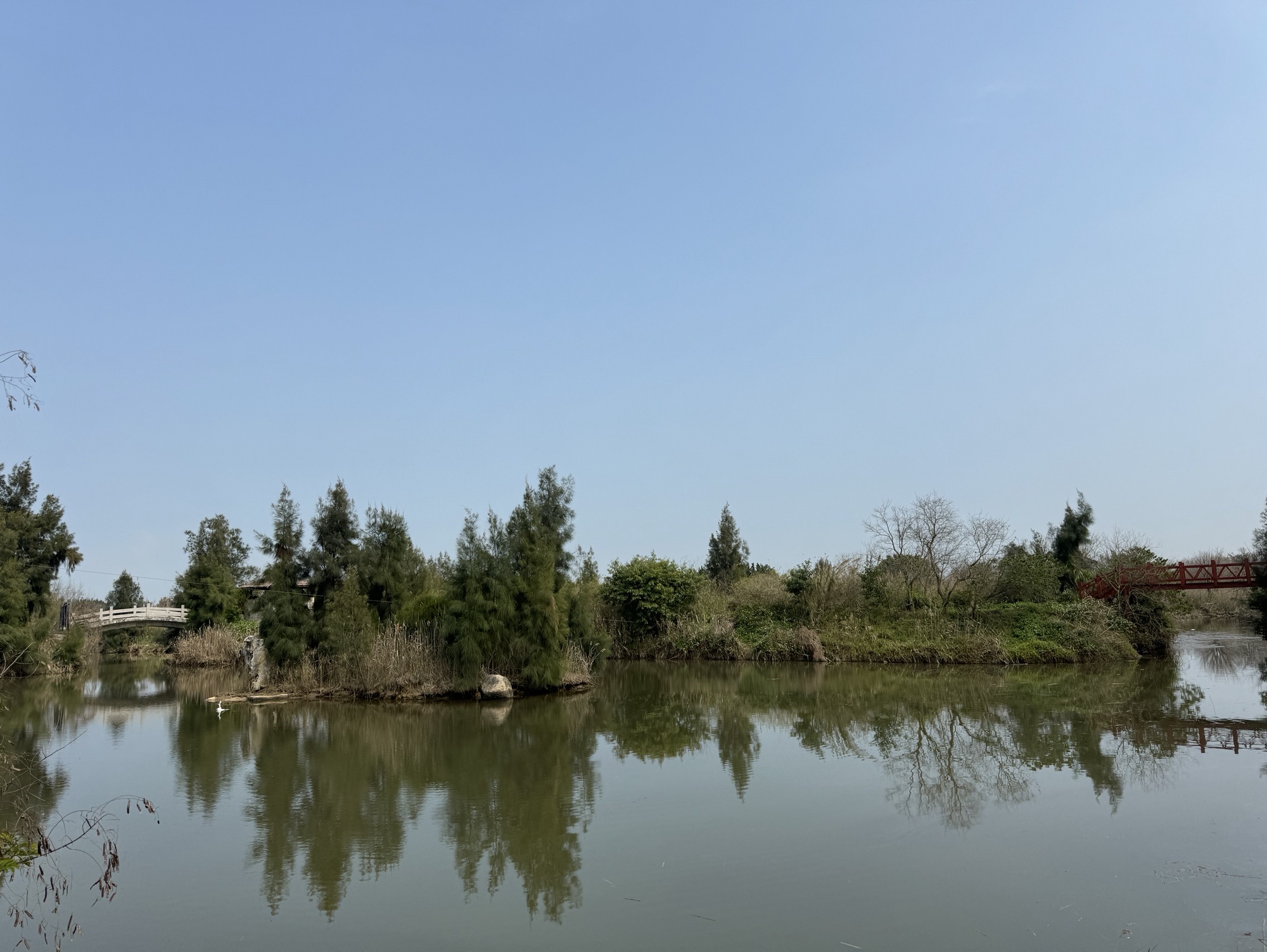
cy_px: 476
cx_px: 634
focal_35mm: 24
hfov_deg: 71.6
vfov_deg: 56.9
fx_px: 879
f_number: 1.78
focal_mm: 6.76
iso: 80
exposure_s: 1/6410
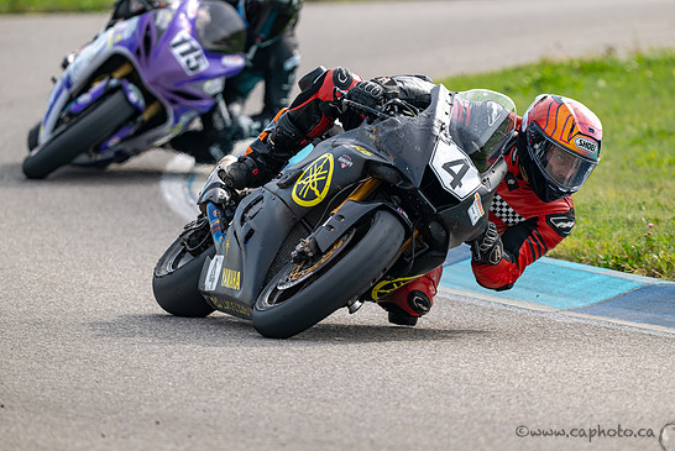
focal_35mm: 637
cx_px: 346
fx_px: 11953
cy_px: 218
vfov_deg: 2.2
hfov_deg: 3.2
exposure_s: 1/1250
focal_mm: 600
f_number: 6.3
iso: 500
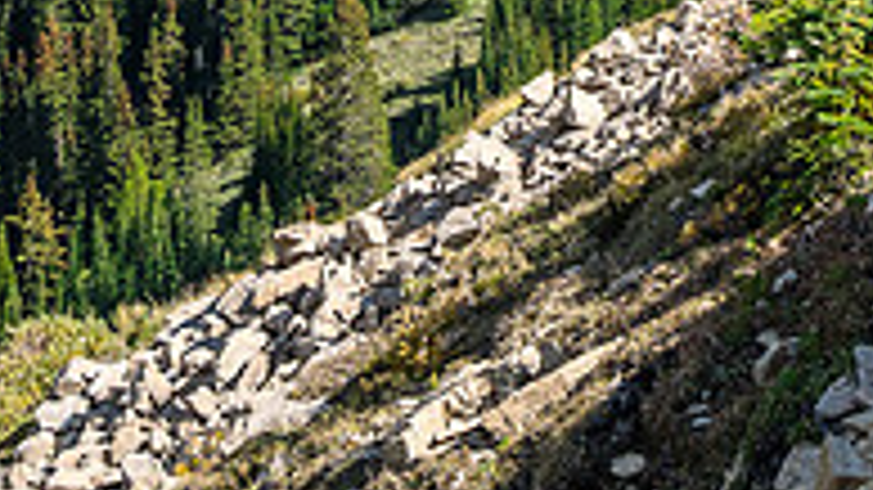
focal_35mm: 143
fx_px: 3309
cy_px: -362
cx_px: 518
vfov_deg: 8.2
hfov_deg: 15.0
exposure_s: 1/160
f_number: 8
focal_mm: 22
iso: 200
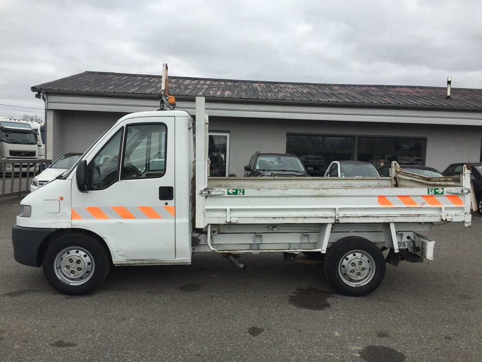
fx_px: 404
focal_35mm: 29
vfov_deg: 48.2
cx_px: 241
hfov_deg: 61.7
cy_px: 181
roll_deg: -2.6
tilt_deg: -2.7
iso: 32
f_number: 2.2
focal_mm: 4.15
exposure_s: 1/1163
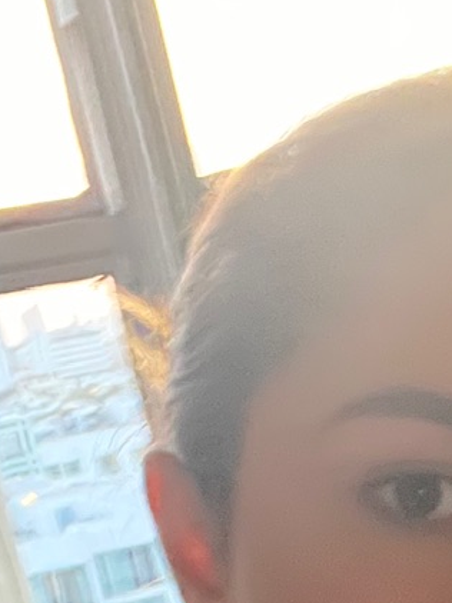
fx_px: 1586
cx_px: 471
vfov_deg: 19.5
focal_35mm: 91
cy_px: 830
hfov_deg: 15.9
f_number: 2.2
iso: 1250
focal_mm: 2.71
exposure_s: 1/15
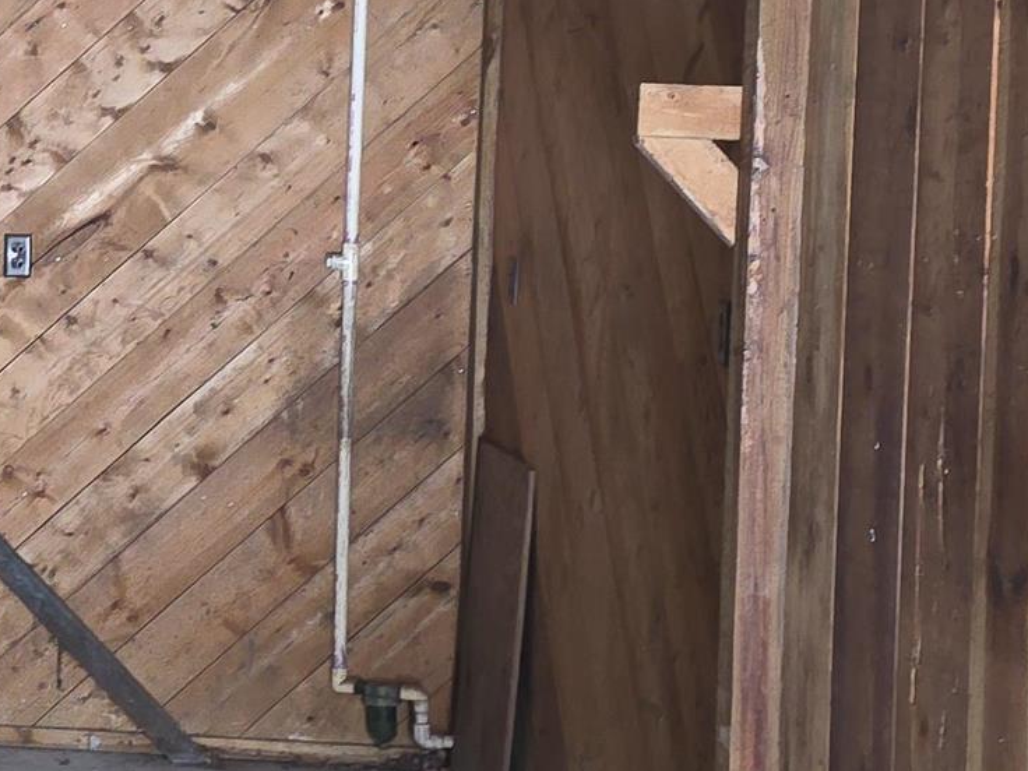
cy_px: 218
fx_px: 2851
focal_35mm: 96
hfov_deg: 18.7
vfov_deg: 15.4
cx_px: -377
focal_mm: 6.3
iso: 125
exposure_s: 1/20
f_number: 1.7
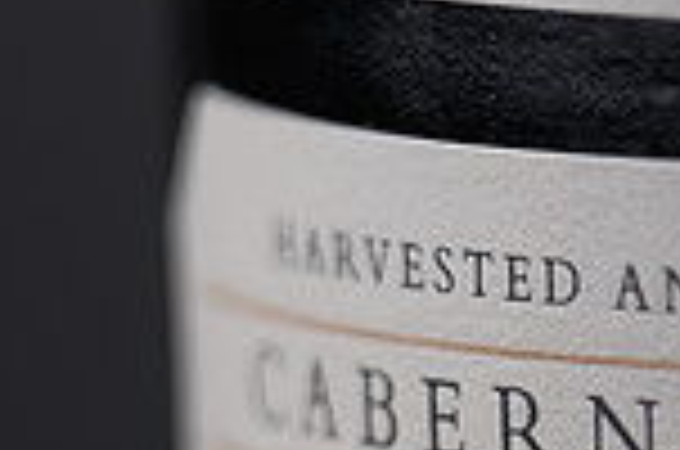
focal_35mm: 1719
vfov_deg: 0.8
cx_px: 1191
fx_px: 32401
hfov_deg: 1.2
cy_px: 391
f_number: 2.8
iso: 32
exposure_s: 1/200
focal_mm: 200
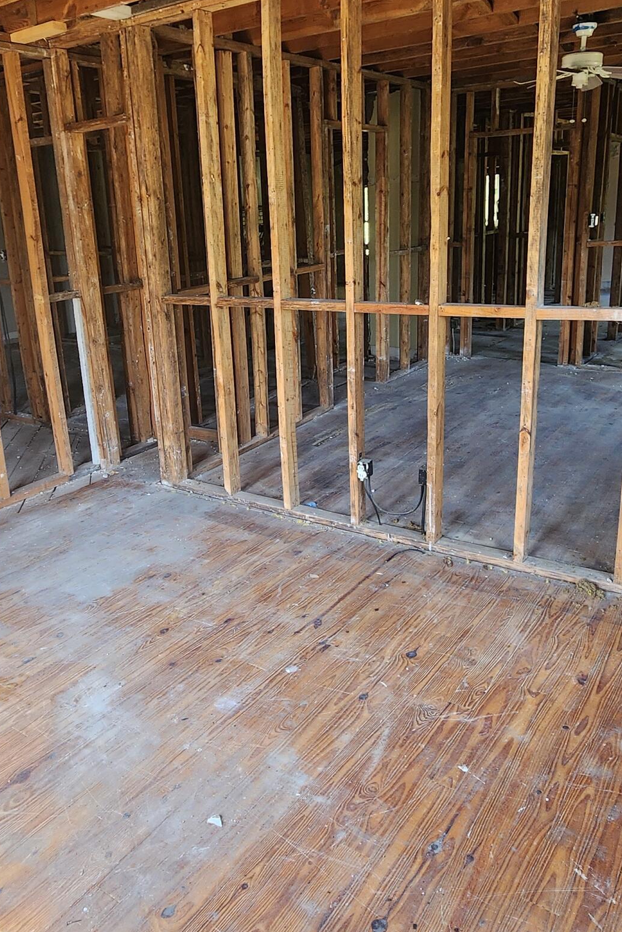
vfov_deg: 69.2
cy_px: 411
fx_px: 674
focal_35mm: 26
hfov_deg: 49.5
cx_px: 286
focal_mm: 2.2
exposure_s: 1/60
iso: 125
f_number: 2.2
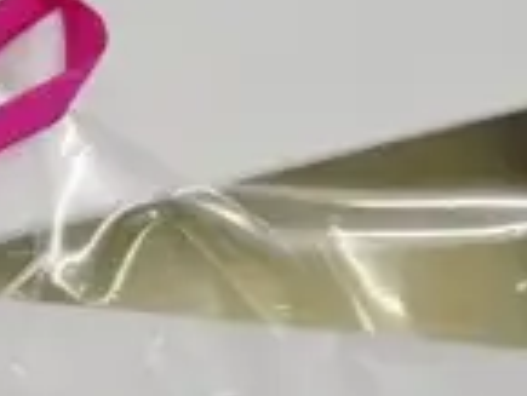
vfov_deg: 8.7
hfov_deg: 8.5
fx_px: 2575
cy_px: -4
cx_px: -1330
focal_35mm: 169
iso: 3200
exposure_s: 1/160
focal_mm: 12
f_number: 5.6
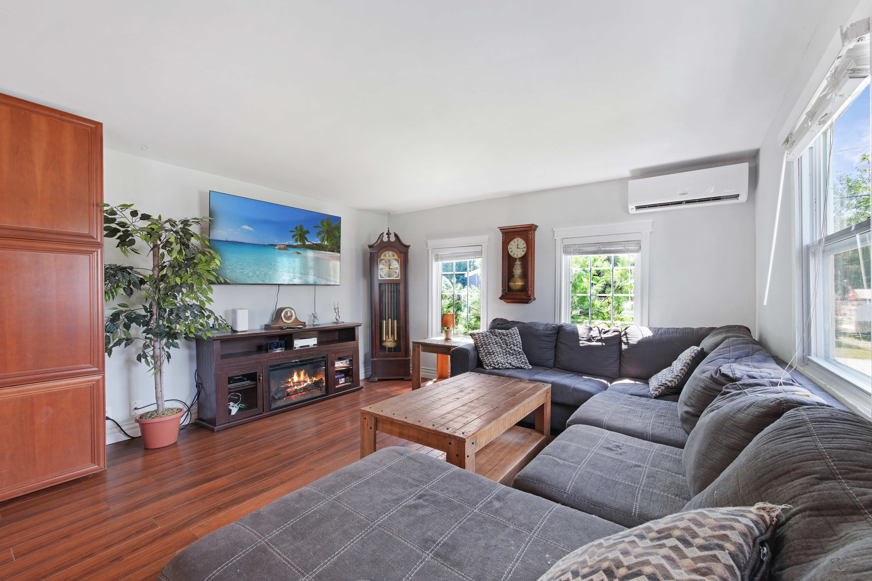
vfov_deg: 83.3
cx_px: 436
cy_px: 290
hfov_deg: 106.3
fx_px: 327
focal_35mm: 14
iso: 100
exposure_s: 1/1.6
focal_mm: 9
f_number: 8
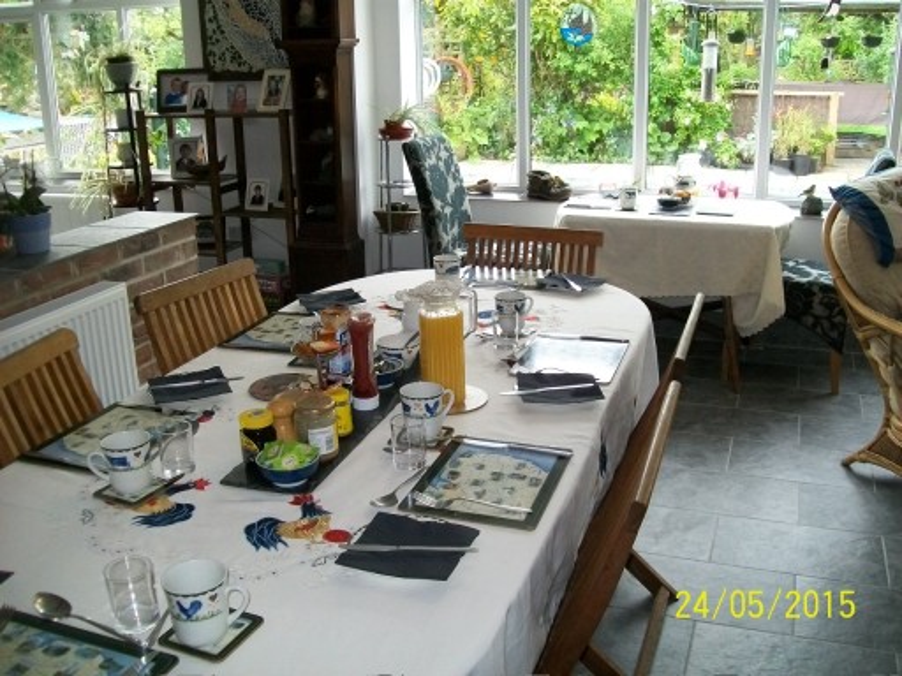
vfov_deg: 41.8
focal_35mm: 34
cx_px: 451
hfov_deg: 54.0
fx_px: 886
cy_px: 338
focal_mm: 6.1
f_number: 2.7
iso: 160
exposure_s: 1/100
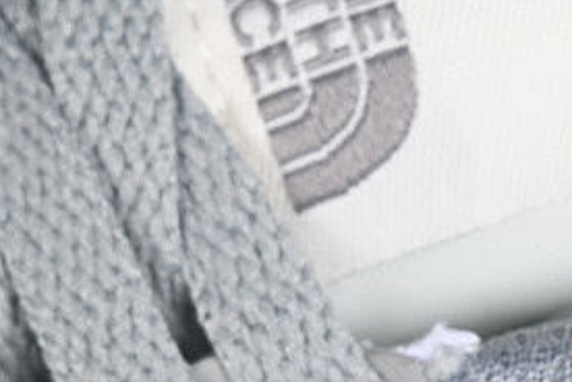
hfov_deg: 7.0
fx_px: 4671
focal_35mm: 294
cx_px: 187
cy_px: 127
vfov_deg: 4.7
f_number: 7.1
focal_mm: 50
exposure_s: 1/80
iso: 160
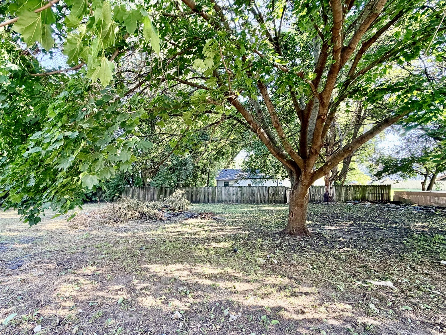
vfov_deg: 70.6
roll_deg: +0.8
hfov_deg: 87.1
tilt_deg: -4.9
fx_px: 232
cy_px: 205
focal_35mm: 18
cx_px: 190
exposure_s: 1/121
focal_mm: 2.22
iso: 125
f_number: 2.2
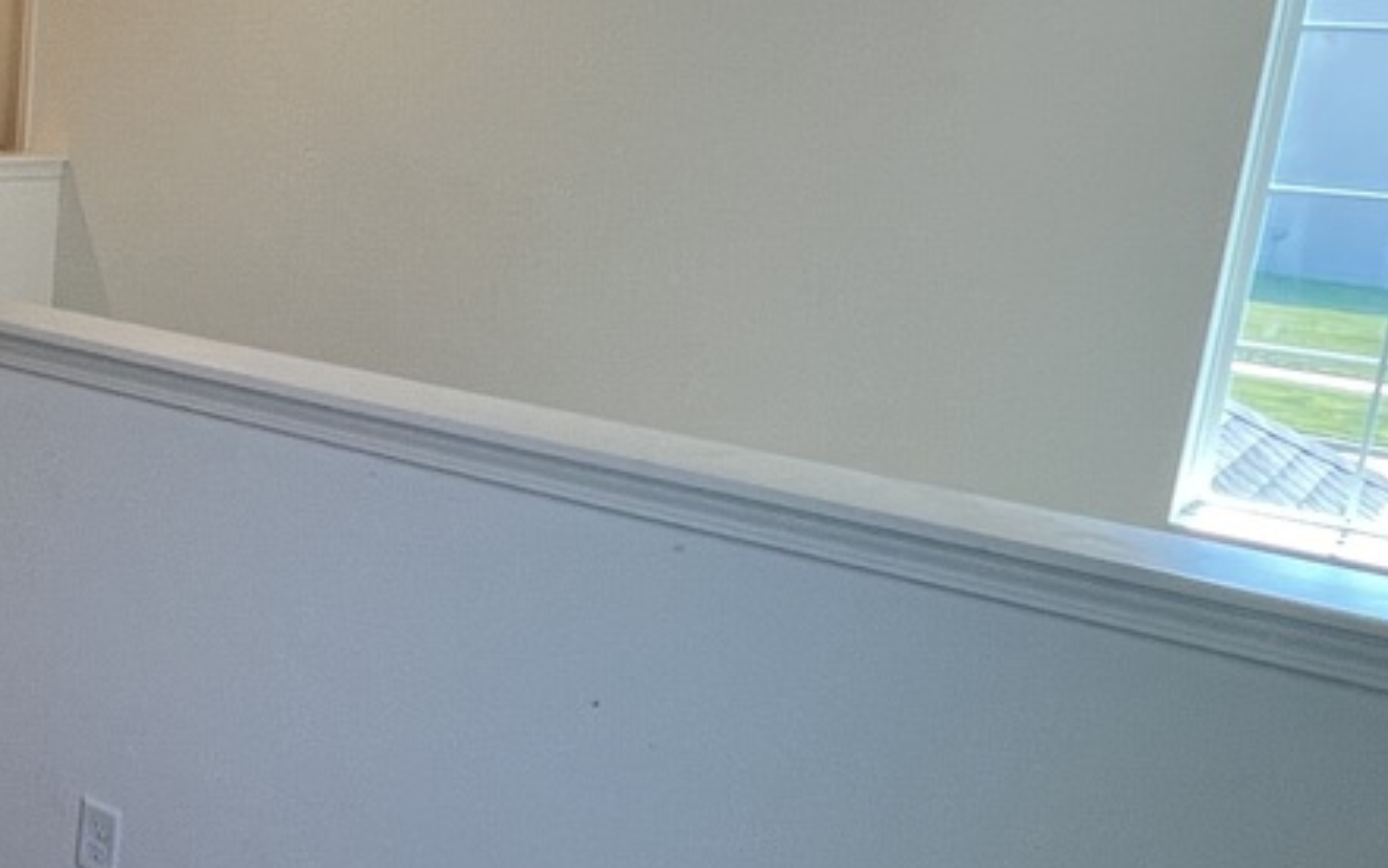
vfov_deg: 28.6
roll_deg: -3.7
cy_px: 387
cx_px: -28
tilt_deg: -12.4
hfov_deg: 38.8
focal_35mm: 45
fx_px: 1703
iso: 64
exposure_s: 1/120
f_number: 1.8
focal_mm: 1.57
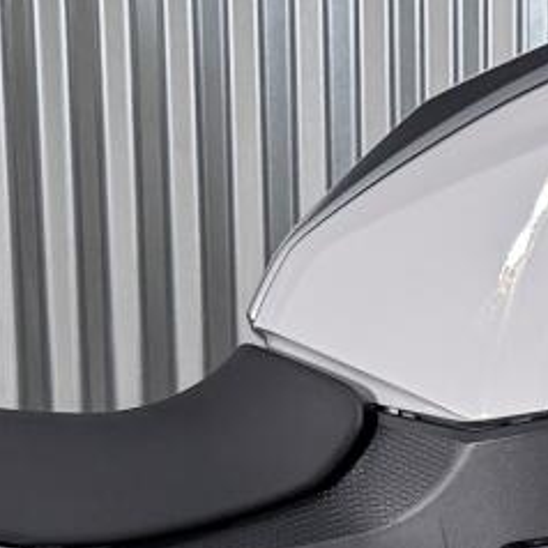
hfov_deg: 9.8
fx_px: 3188
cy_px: 762
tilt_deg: -14.7
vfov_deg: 9.6
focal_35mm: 178
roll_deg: +0.7
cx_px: 553
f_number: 1.78
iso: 125
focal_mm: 6.76
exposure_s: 1/60
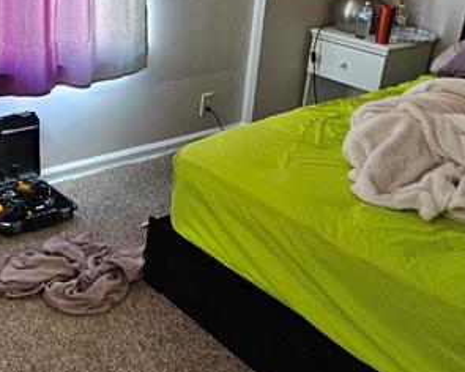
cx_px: 50
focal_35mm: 44
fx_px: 606
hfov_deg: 39.2
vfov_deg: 33.6
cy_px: 106
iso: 320
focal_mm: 2.2
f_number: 2.2
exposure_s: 1/30
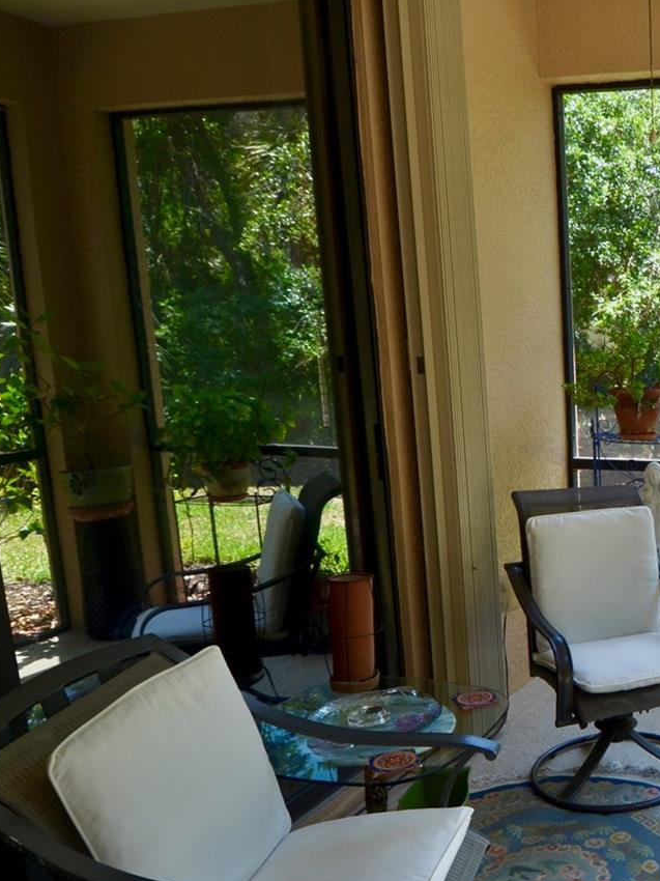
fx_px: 1653
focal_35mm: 65
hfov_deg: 21.2
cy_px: 512
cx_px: 772
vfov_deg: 29.8
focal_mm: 24
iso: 200
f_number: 7.1
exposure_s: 1/200
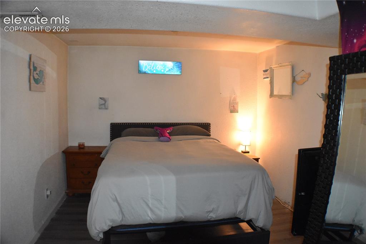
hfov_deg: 55.1
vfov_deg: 38.3
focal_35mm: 34
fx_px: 351
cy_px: 122
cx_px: 183
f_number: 3.8
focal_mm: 23
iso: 5000
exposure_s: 1/60
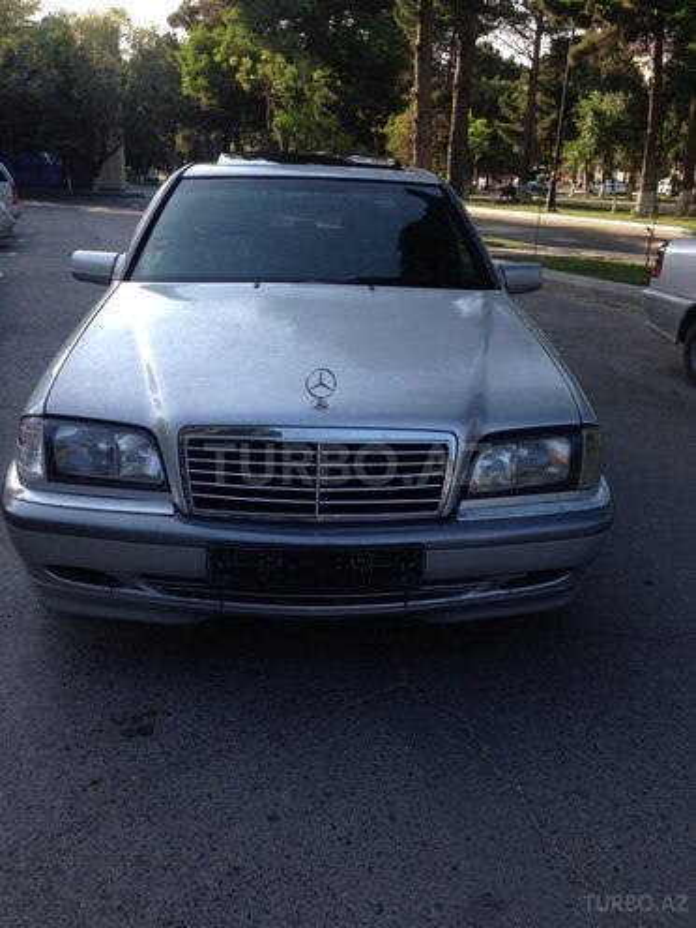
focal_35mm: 33
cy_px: 464
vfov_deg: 55.4
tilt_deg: -20.4
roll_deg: -2.2
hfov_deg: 42.9
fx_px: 885
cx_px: 348
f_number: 2.4
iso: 50
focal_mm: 4.12
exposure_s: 1/570
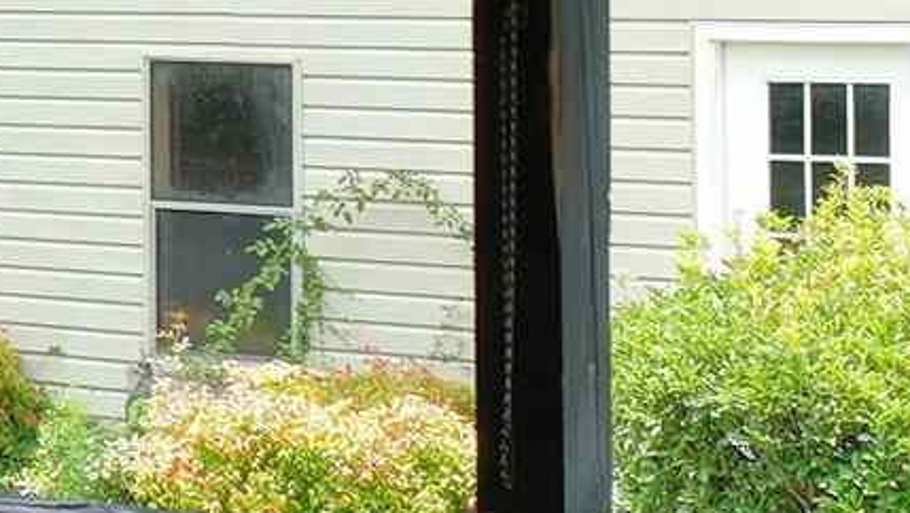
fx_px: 4515
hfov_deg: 10.9
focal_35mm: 187
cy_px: -88
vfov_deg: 6.5
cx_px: -660
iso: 200
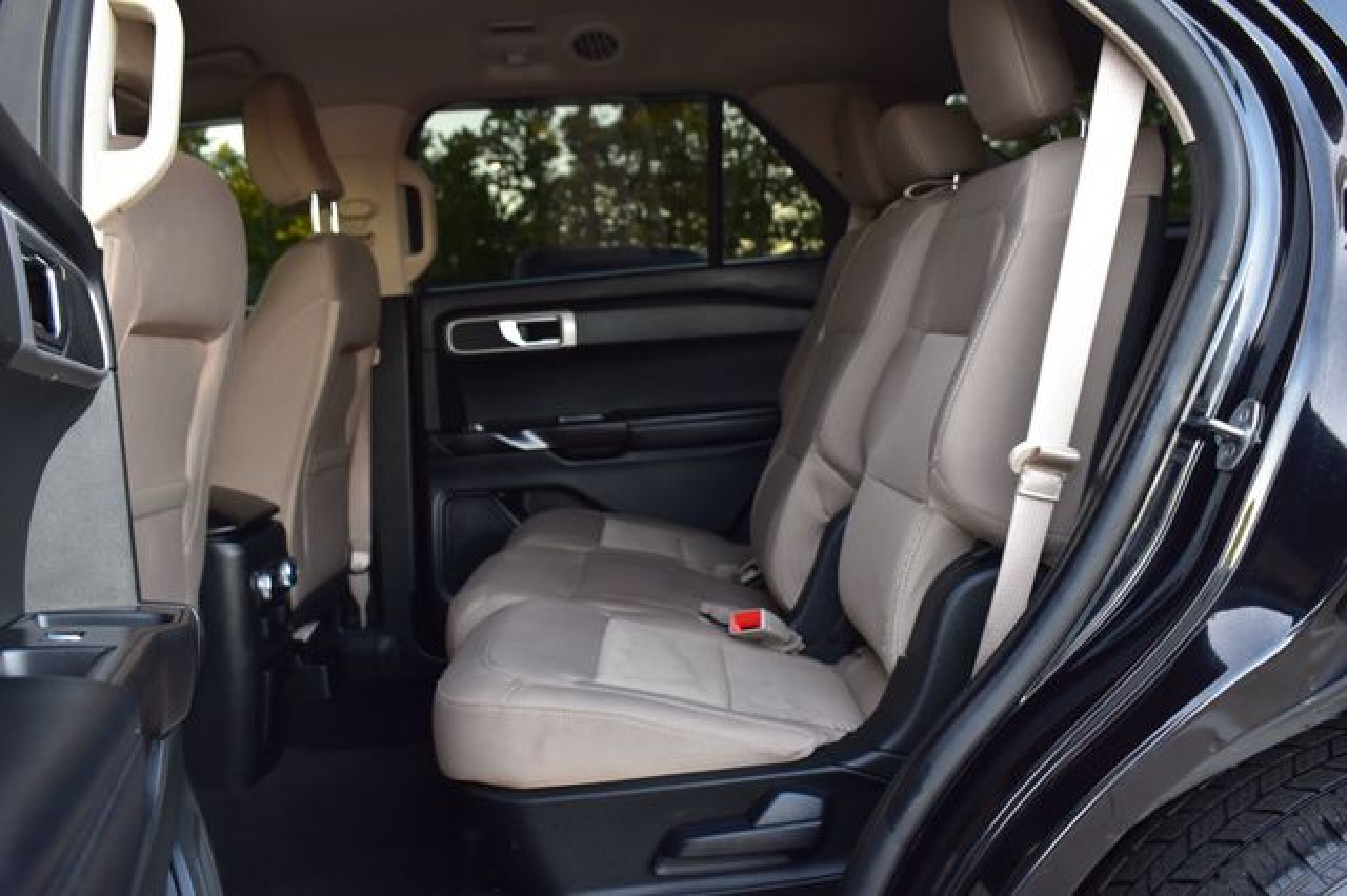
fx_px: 1290
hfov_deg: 55.1
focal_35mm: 34
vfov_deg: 38.3
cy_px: 448
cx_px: 674
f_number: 6.3
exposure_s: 1/20
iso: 400
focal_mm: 23
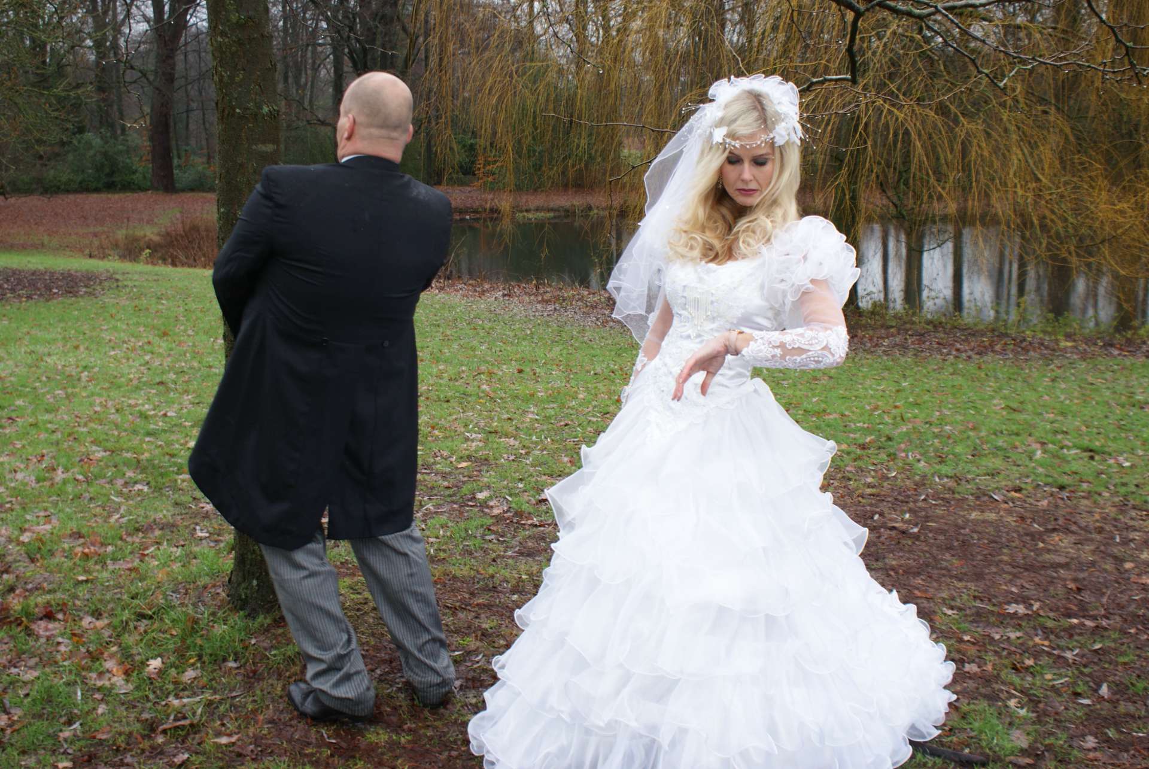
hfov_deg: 49.5
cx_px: 574
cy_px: 384
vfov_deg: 34.3
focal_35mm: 39
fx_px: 1246
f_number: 4.5
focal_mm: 26
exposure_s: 1/40
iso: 125
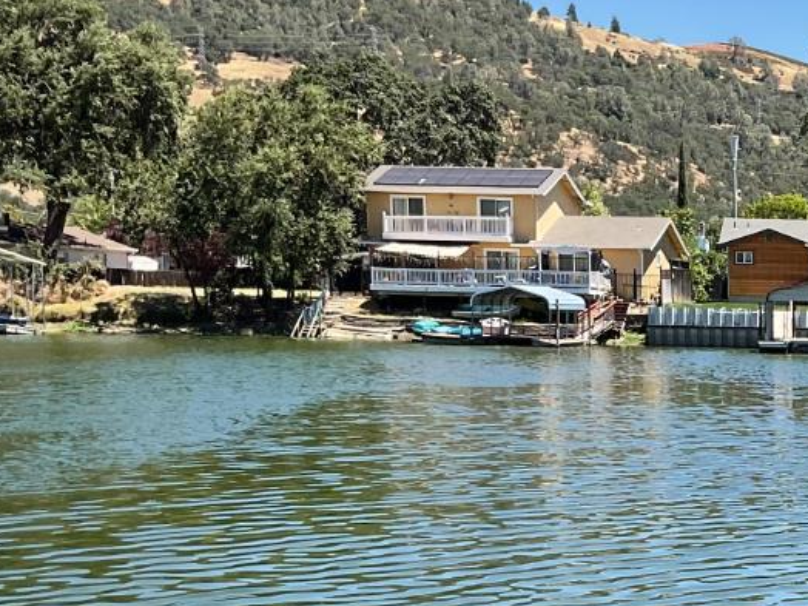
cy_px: 642
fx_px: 1937
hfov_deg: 22.1
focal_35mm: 83
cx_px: 924
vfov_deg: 17.3
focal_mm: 3
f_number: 1.8
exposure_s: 1/1144
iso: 16
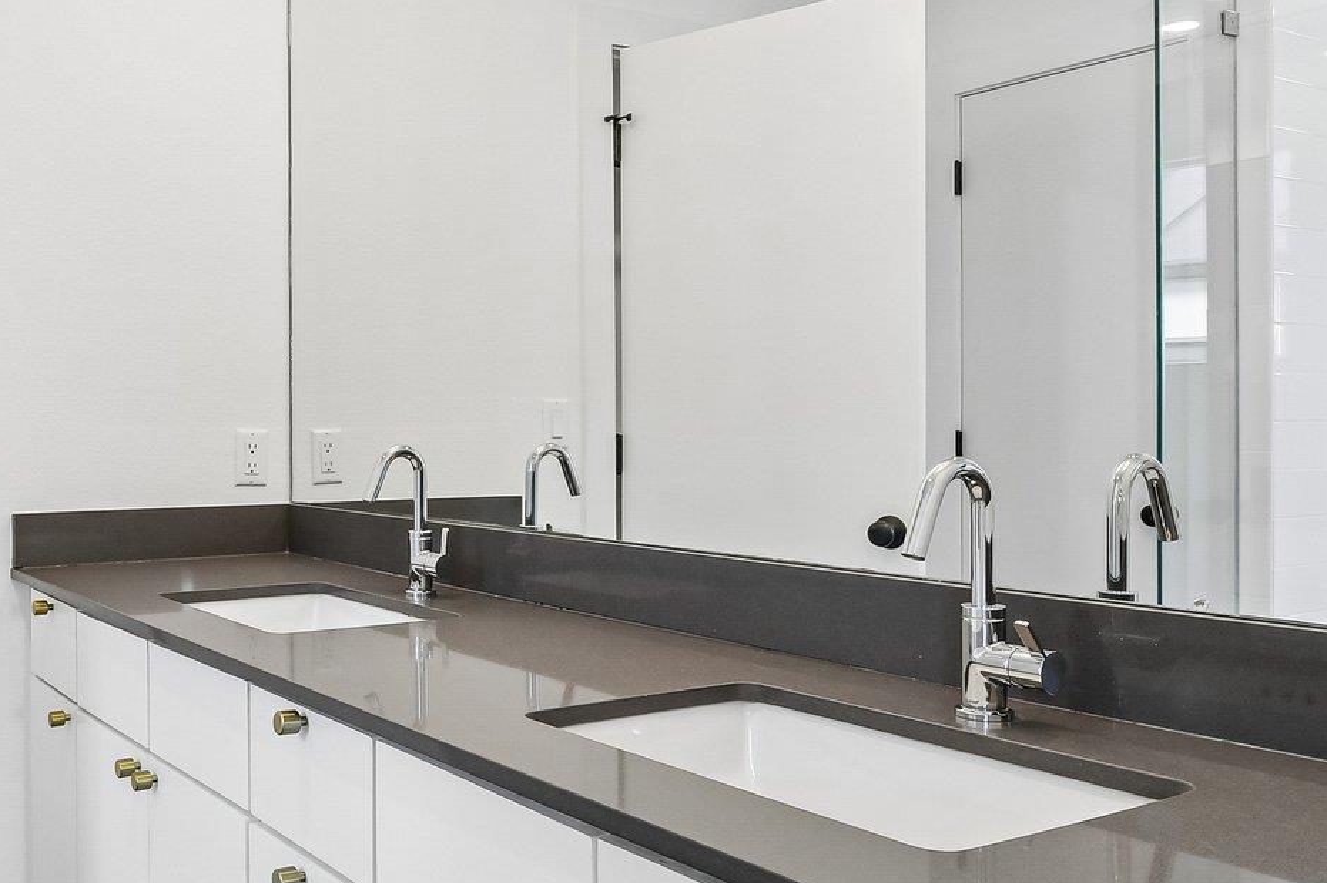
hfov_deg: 55.5
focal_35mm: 33
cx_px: 396
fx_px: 1216
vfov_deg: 39.7
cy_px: 333
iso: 400
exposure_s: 1/30
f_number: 8
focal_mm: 10
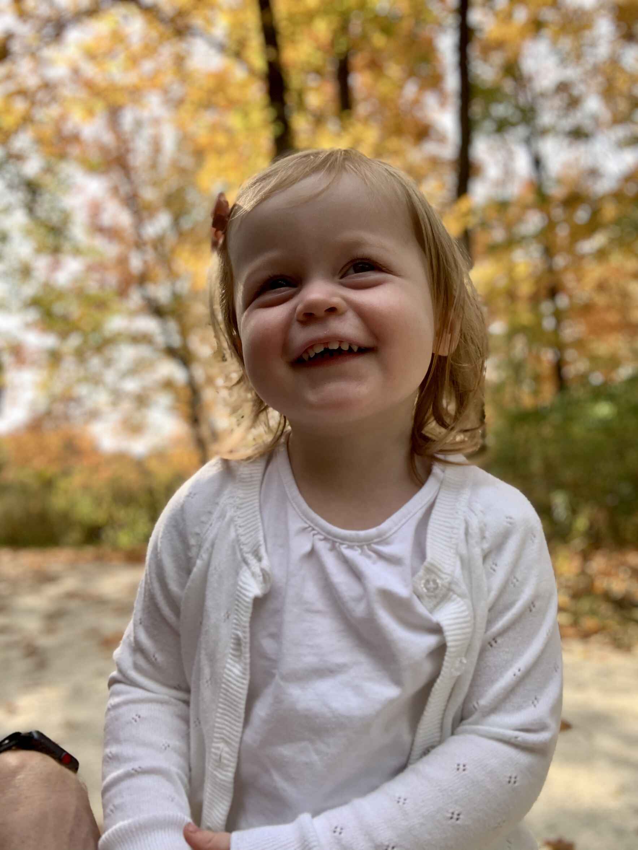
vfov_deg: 56.8
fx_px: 786
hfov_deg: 44.2
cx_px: 319
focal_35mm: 32
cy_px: 425
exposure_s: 1/179
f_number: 2.2
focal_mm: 2.87
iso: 16
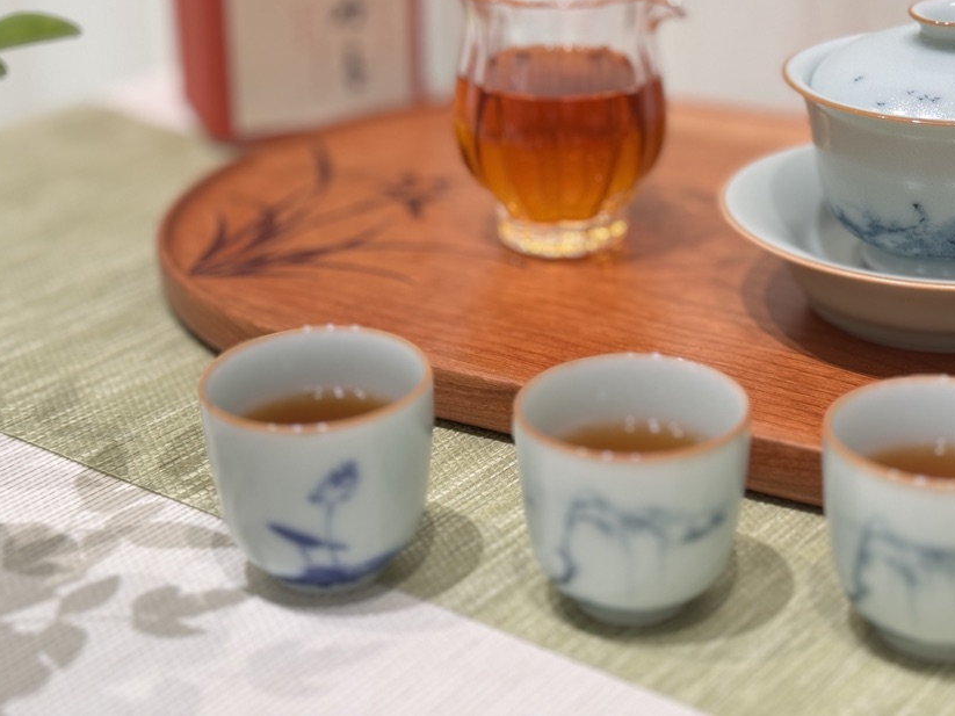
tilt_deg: -20.6
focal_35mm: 70
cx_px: 599
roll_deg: +0.0
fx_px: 1931
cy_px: 196
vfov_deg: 20.9
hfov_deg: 27.7
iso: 125
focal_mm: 6.76
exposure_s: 1/54
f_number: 1.78
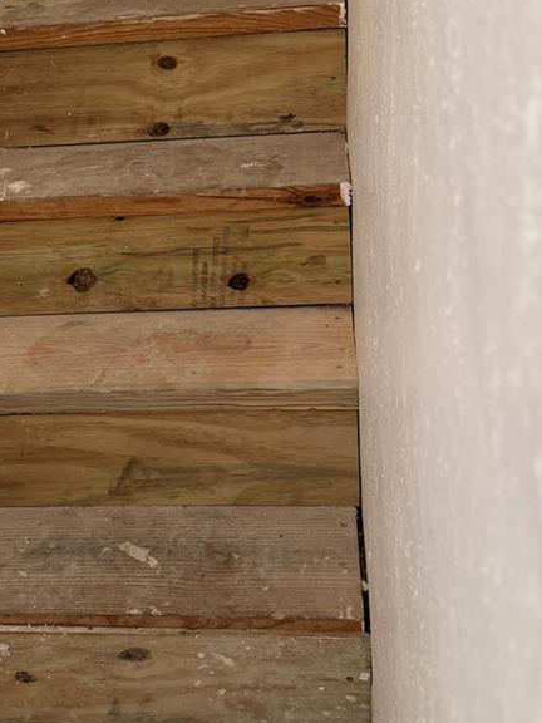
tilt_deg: -28.8
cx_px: 158
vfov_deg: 37.9
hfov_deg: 28.8
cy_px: 266
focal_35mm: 50
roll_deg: +5.5
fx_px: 1044
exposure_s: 1/60
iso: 320
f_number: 1.78
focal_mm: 6.76
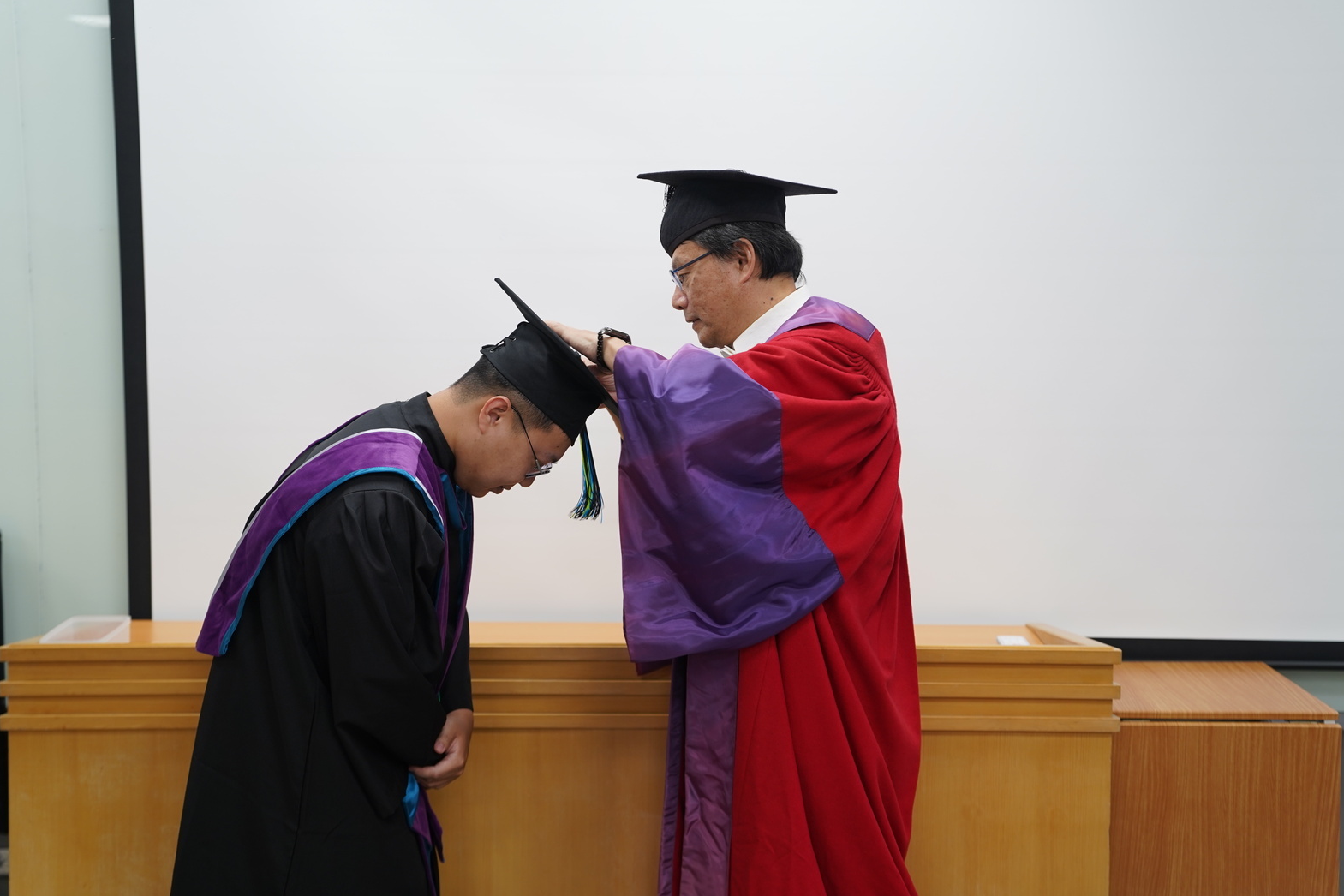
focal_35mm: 52
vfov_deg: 26.0
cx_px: 670
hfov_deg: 38.2
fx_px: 1941
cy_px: 442
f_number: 2.8
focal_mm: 51
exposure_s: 1/60
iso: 200
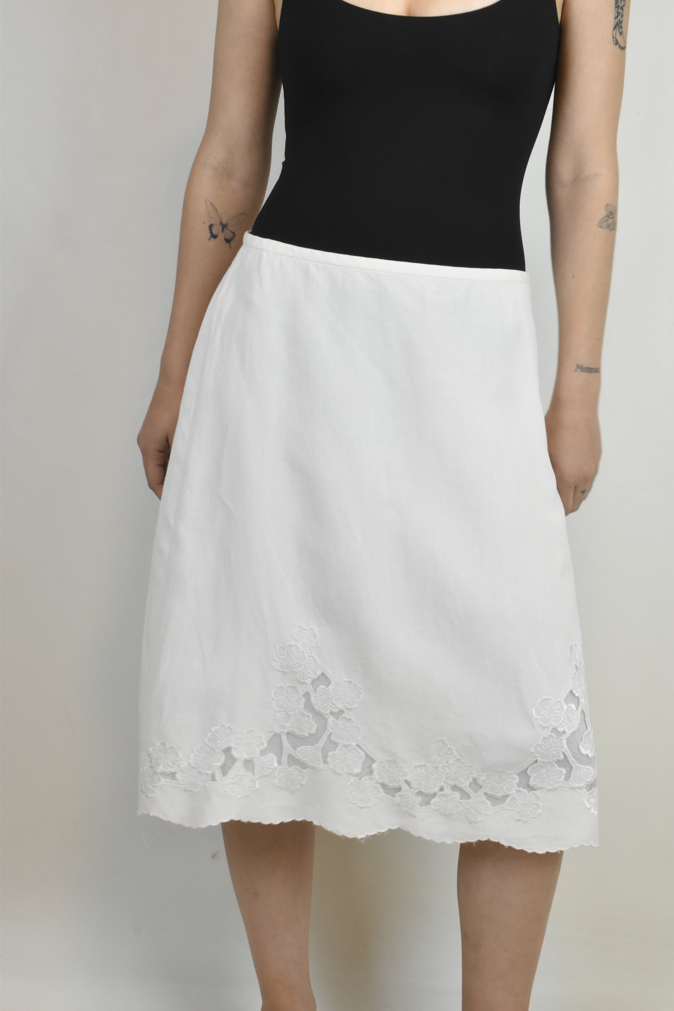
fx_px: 1685
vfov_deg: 33.4
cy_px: 506
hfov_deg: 22.6
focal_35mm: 60
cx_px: 337
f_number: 18
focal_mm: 40
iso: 1600
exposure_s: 1/40
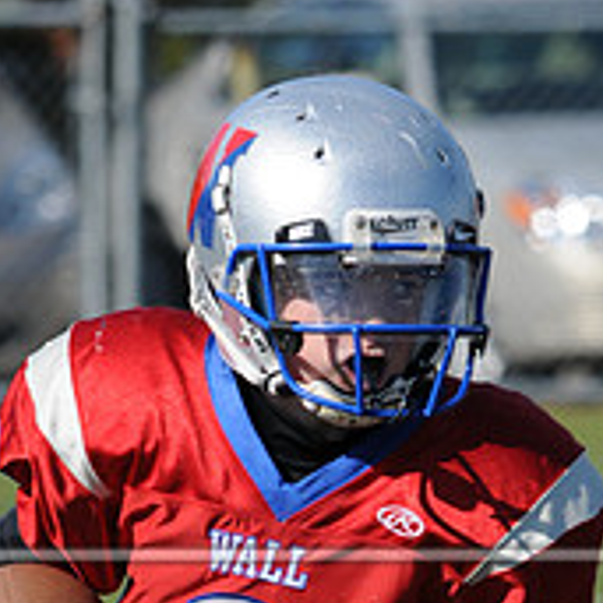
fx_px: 25601
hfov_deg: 1.3
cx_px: 354
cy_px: 712
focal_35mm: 1299
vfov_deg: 1.3
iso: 200
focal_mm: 300
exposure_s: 1/500
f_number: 9
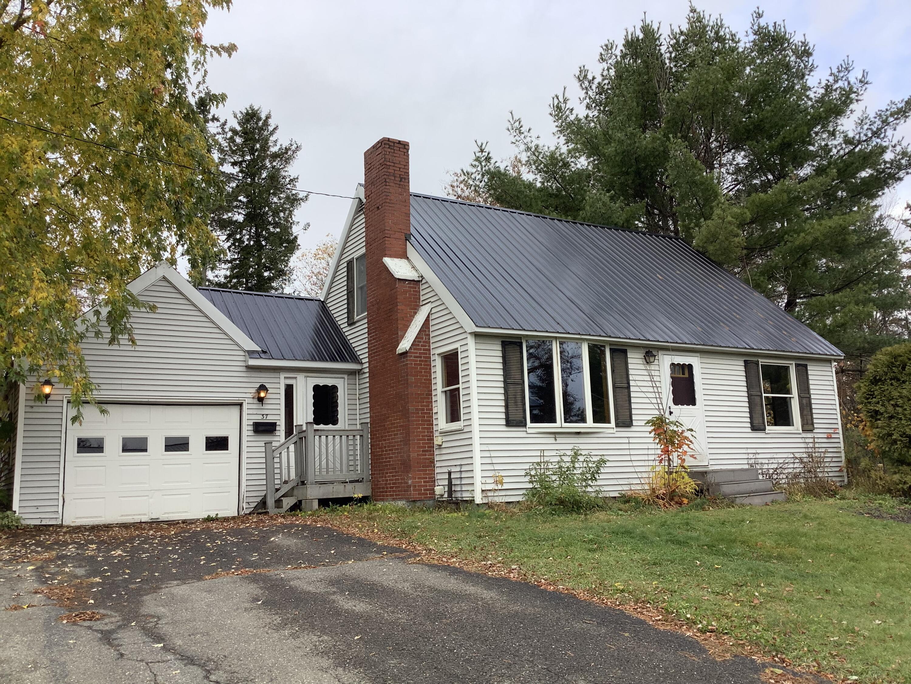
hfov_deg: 58.4
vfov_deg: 45.4
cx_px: 456
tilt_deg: +9.4
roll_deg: +2.3
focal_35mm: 31
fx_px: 816
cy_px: 342
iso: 25
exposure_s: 1/208
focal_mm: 3.3
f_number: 2.4
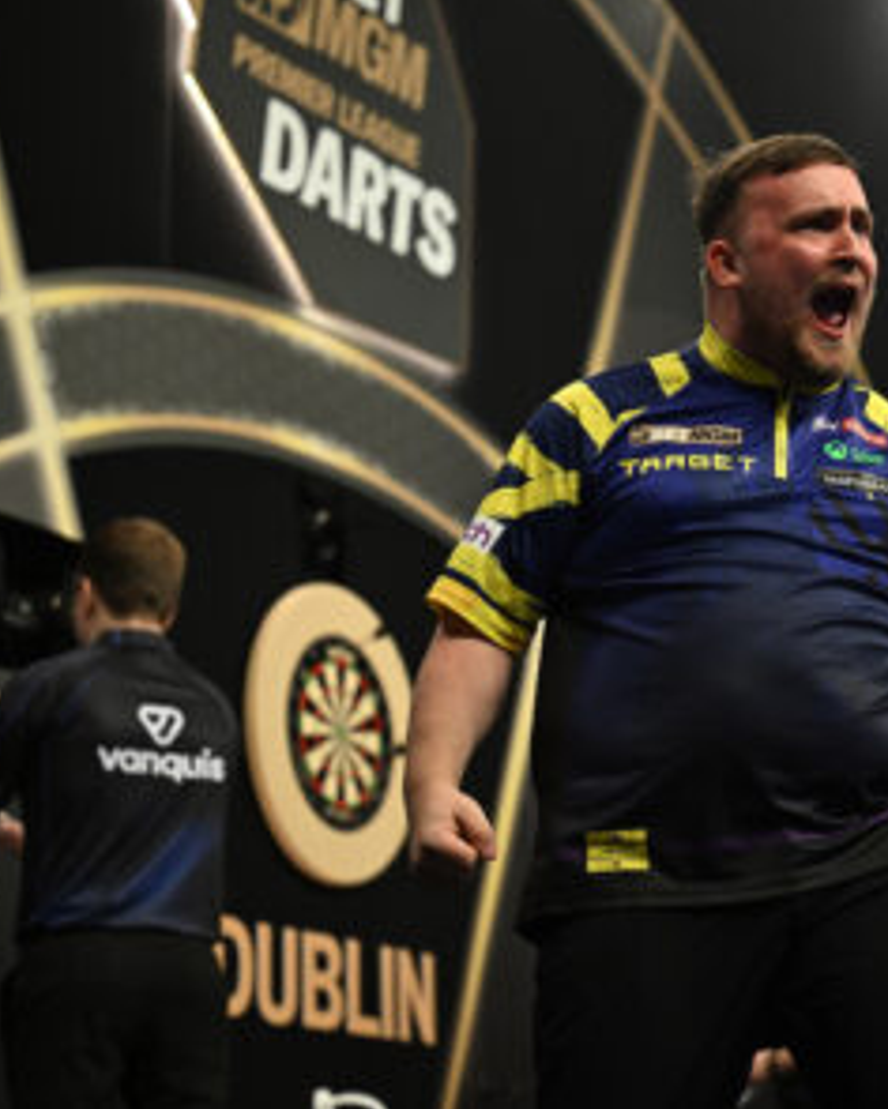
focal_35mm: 103
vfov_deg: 18.6
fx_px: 3384
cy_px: 553
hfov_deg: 14.8
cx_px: 756
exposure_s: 1/640
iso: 2000
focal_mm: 72
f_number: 2.8
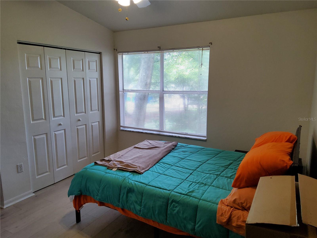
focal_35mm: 26
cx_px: 158
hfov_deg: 67.3
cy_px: 119
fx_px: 238
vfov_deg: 53.1
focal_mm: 3.08
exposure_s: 1/120
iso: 160
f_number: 2
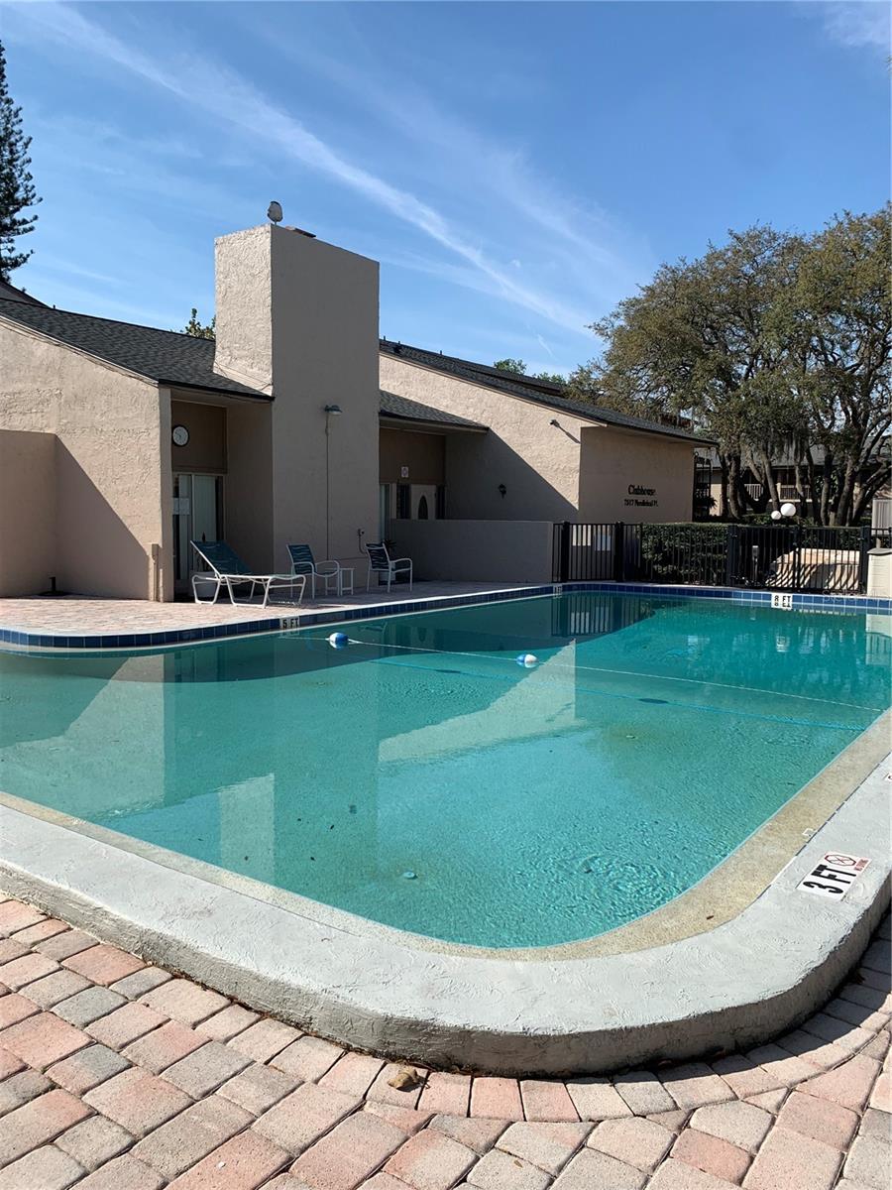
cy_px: 595
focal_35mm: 26
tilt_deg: -5.8
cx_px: 446
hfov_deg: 53.1
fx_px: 893
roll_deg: -1.0
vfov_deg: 67.3
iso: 25
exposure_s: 1/2681
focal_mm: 4.25
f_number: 1.8
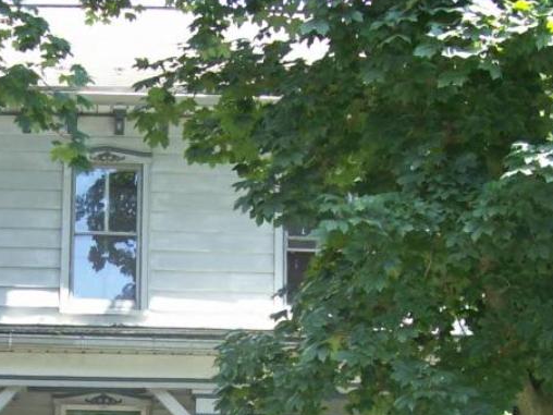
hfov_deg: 19.1
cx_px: 116
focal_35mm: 102
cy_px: 457
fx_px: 1629
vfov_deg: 14.2
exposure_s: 1/147
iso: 80
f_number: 2.7
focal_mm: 6
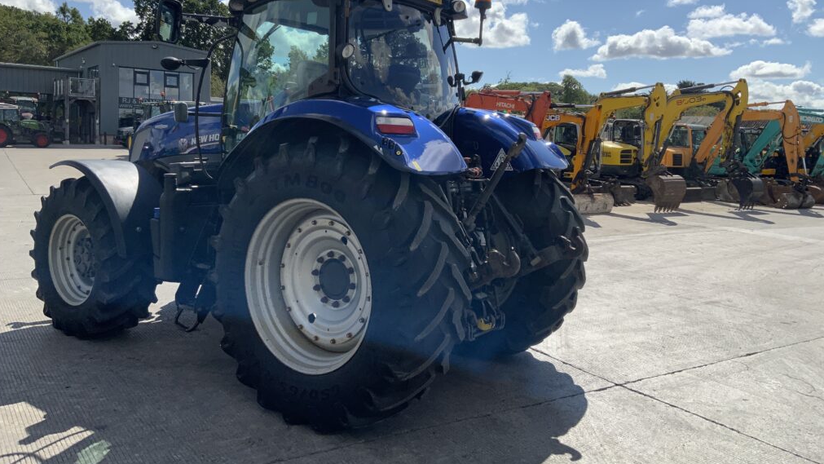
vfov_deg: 36.5
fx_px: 699
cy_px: 181
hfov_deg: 61.0
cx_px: 408
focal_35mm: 32
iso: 16
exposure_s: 1/2427
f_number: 1.8
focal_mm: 3
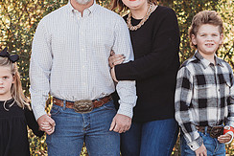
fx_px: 1314
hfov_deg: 10.2
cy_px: 92
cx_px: 107
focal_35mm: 202
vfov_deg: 6.8
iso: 160
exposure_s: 1/320
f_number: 2.8
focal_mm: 85
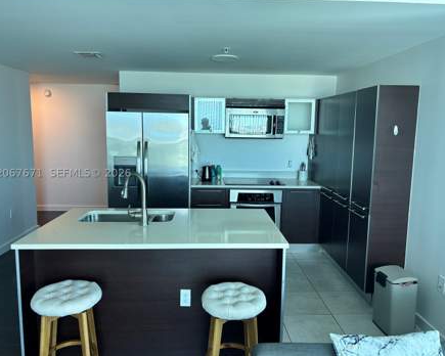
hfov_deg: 62.2
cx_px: 225
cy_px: 173
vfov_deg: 51.5
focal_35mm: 28
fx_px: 369
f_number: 1.6
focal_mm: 5.96
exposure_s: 1/120
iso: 100
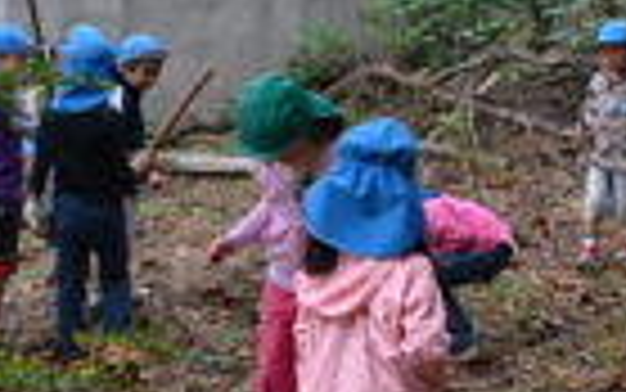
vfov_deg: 16.5
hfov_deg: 25.5
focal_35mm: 79
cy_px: 115
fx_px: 1348
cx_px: 531
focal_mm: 18
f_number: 5.6
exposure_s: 1/125
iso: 400
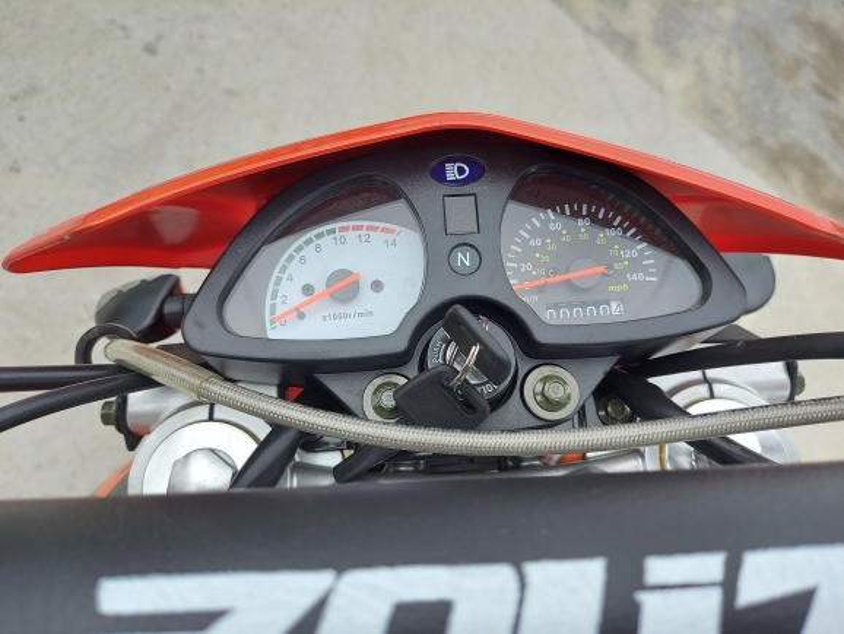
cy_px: 317
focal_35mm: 24
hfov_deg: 71.6
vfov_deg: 56.9
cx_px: 422
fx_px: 585
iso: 40
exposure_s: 1/486
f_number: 1.8
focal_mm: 5.23
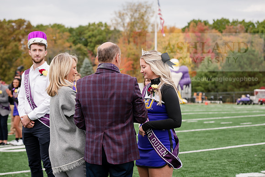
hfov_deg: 22.6
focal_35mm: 90
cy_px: 88
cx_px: 132
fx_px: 663
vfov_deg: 15.2
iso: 320
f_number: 5
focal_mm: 90
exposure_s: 1/640
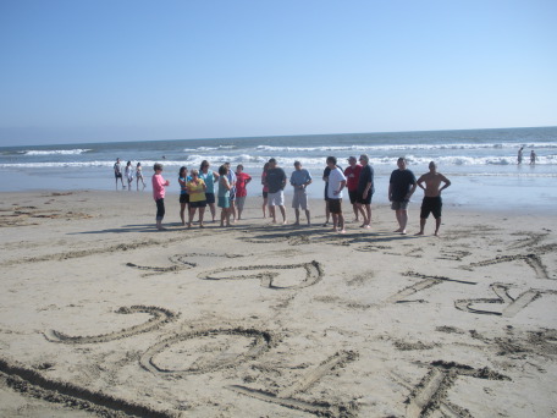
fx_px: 579
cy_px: 209
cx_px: 278
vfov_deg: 39.7
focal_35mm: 36
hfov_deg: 51.4
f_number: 3.5
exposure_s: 1/833
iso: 64
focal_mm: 6.3
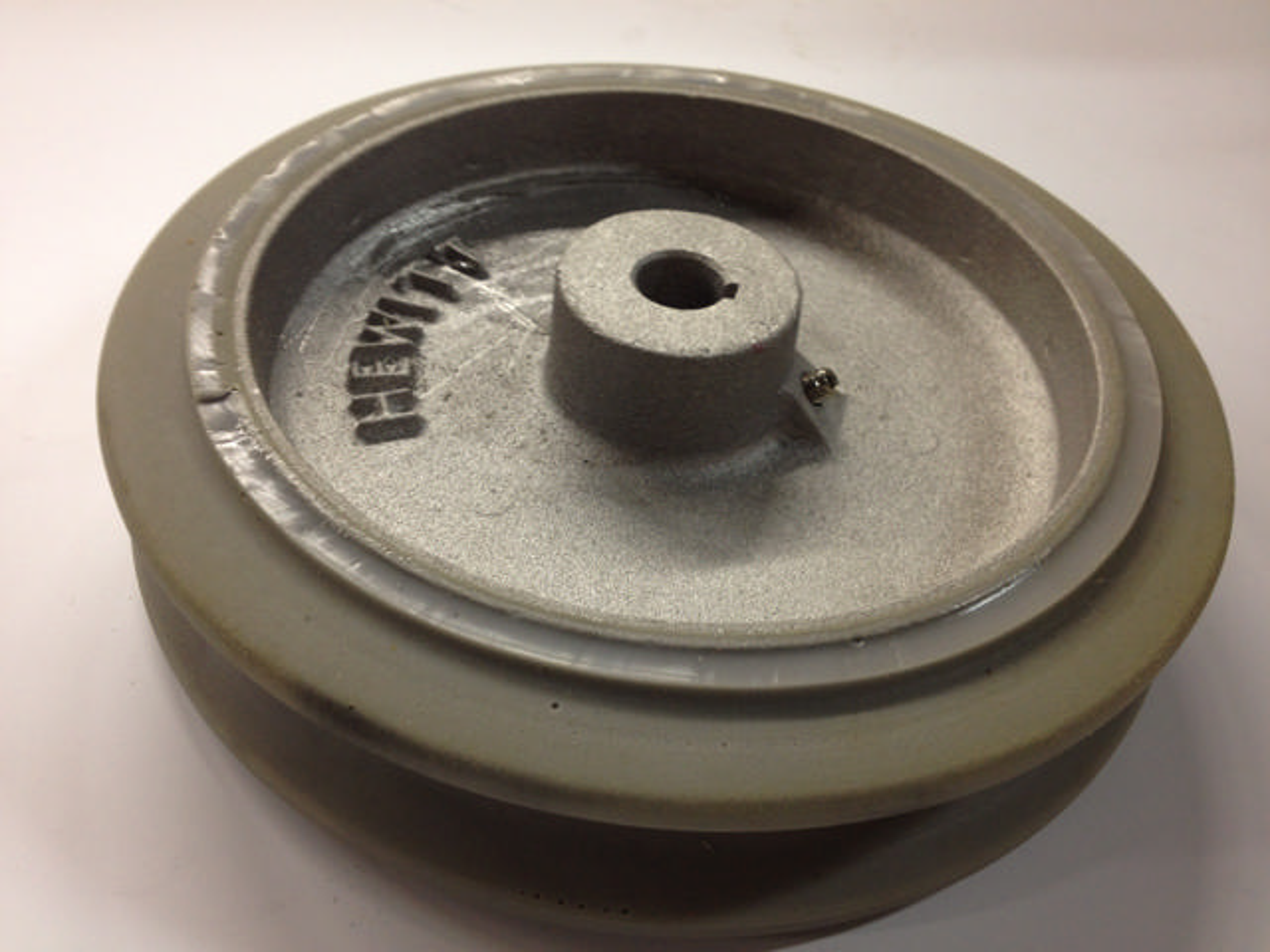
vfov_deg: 40.7
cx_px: 635
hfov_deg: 52.6
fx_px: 1284
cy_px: 476
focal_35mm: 35
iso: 100
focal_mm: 4.28
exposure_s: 1/20
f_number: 2.4
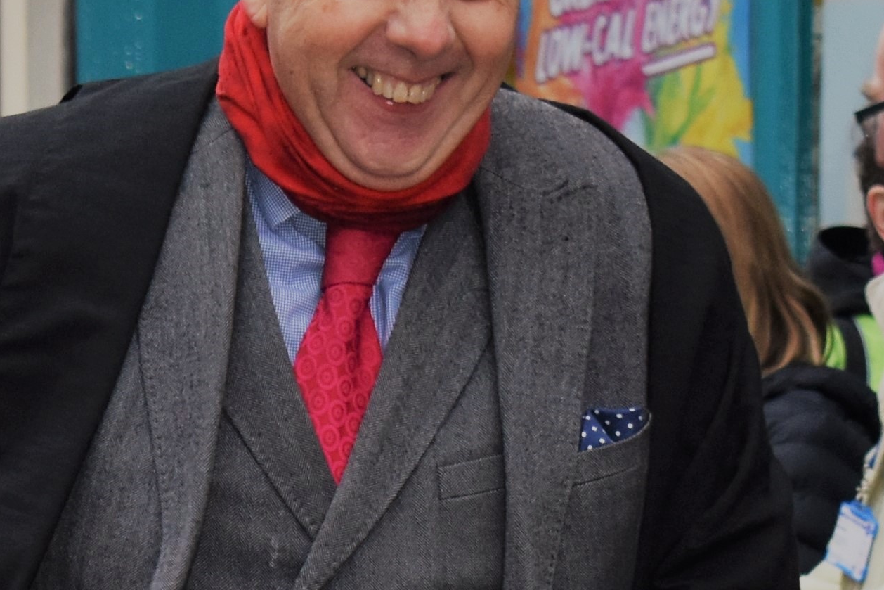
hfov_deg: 6.0
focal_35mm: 343
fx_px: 8425
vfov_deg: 4.0
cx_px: -133
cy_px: 703
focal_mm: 55
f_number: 5.6
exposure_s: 1/200
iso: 500
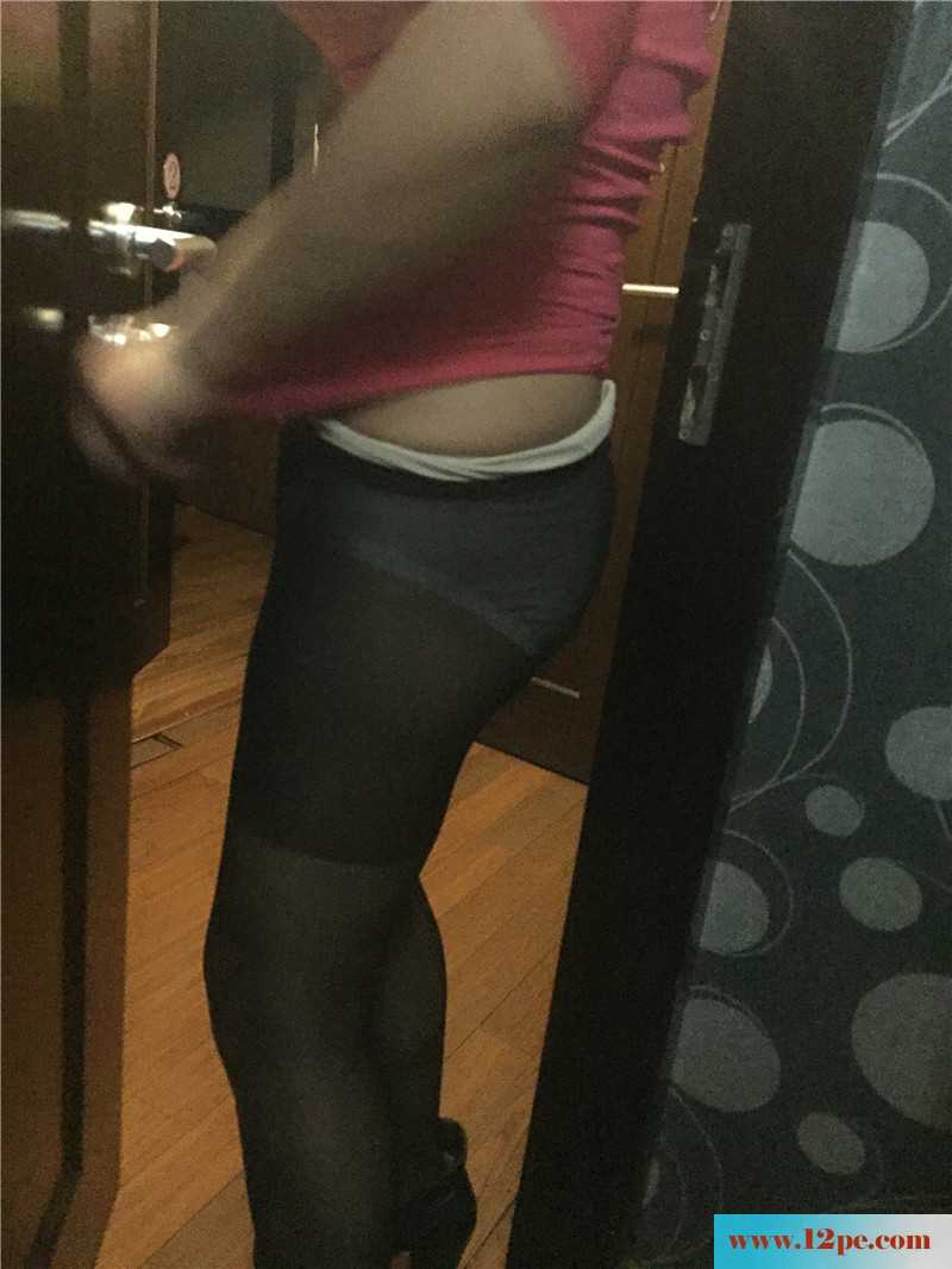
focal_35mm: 29
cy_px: 634
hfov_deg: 48.2
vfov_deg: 61.6
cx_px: 476
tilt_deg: -19.9
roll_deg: -6.7
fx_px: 1063
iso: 2000
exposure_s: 1/15
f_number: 2.2
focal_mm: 4.15
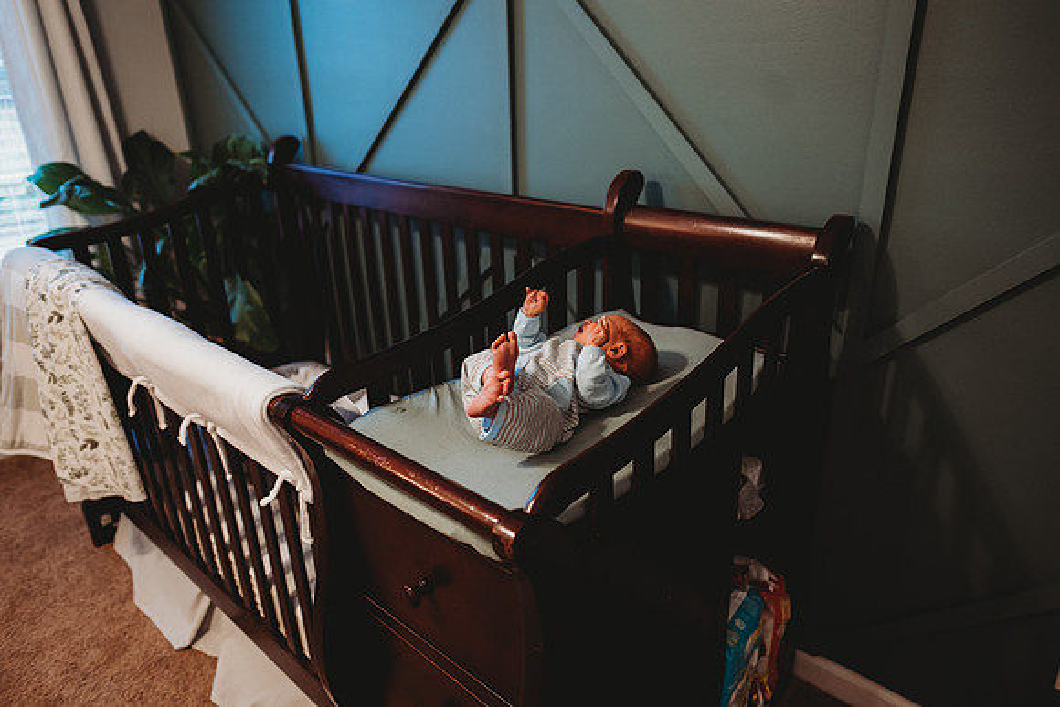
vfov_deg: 53.2
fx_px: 707
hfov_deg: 73.7
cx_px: 530
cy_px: 354
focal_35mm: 24
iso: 1250
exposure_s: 1/160
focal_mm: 24
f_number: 2.2
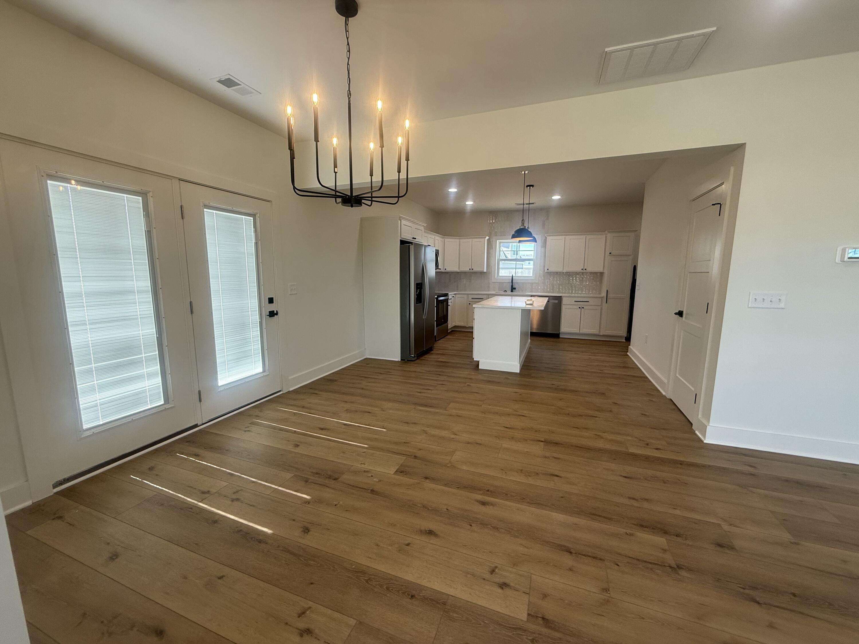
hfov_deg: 102.1
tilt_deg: -7.7
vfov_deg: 85.7
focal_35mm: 14
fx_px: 347
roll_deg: +0.0
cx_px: 430
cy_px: 322
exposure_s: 1/120
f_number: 2.2
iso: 100
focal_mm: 2.22
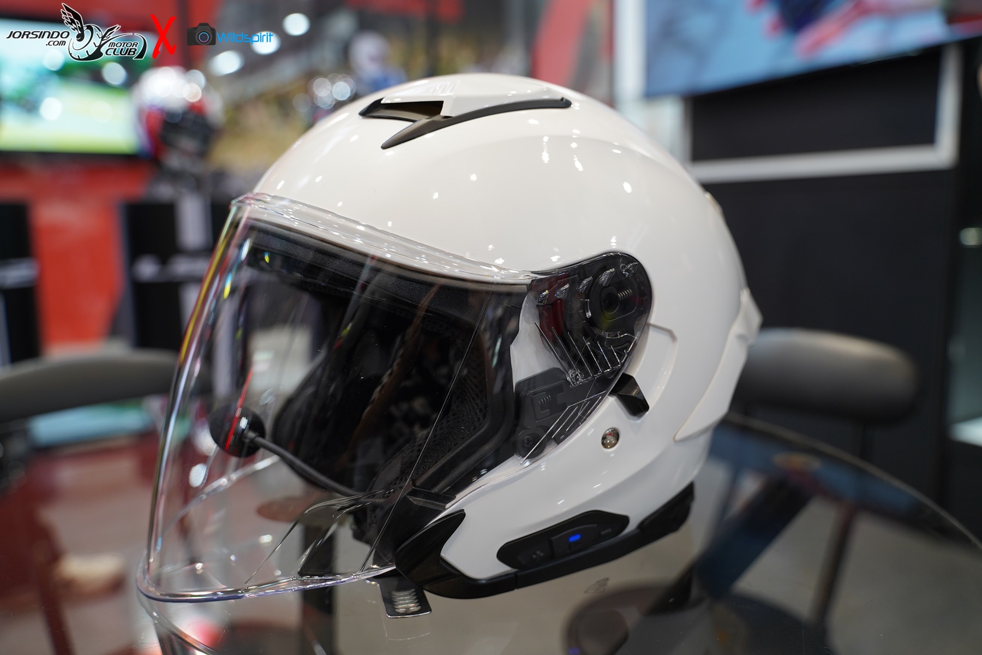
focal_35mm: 29
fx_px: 791
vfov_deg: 45.0
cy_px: 328
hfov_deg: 63.7
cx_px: 491
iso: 640
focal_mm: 29
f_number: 3.5
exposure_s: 1/60
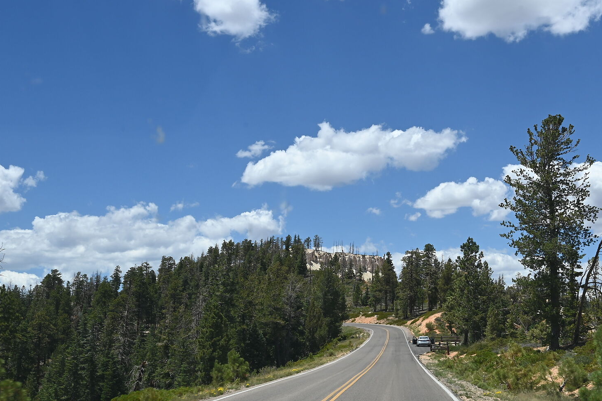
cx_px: 391
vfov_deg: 27.5
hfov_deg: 40.0
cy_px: 179
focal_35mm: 49
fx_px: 819
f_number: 16
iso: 100
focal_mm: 30
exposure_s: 1/80
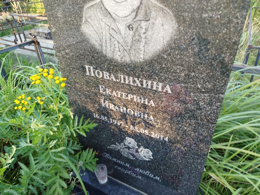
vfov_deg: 56.8
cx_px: 130
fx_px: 180
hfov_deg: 71.6
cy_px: 98
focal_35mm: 24
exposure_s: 1/50
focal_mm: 5.31
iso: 64
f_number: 1.7
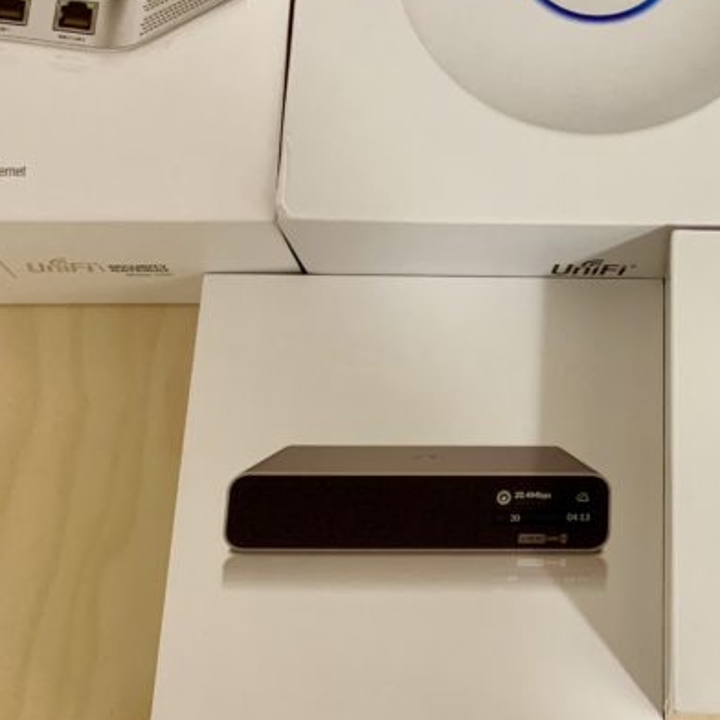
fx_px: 1412
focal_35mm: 60
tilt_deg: -68.5
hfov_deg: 27.5
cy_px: 244
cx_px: 654
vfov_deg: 28.4
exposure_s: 1/60
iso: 250
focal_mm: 4.25
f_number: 1.8
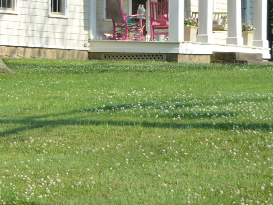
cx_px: -92
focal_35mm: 230
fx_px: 1813
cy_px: -62
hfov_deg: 8.5
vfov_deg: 6.4
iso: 100
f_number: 8
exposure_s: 1/250
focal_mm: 50
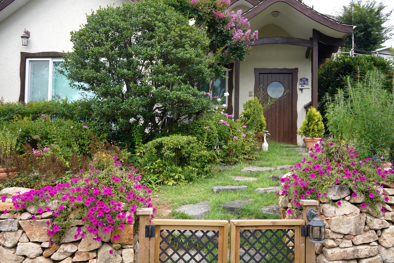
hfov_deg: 54.4
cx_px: 197
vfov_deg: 37.9
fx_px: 383
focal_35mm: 35
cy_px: 132
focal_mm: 35
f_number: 13
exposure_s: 1/100
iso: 400
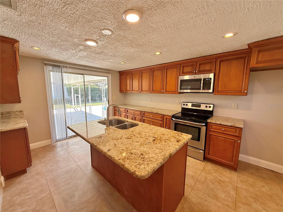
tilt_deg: -6.8
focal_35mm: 14
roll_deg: -0.1
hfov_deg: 102.1
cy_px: 106
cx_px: 142
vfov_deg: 85.7
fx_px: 114
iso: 100
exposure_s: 1/120
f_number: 2.2
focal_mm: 2.22
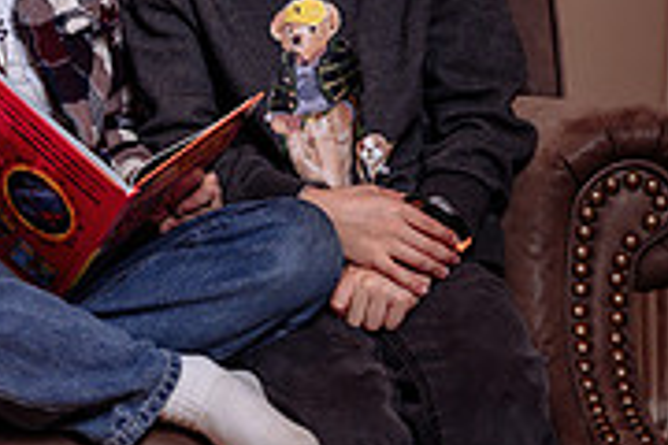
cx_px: -50
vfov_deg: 6.7
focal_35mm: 204
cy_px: 95
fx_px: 3785
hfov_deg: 10.0
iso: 500
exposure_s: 1/200
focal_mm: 53
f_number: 4.5
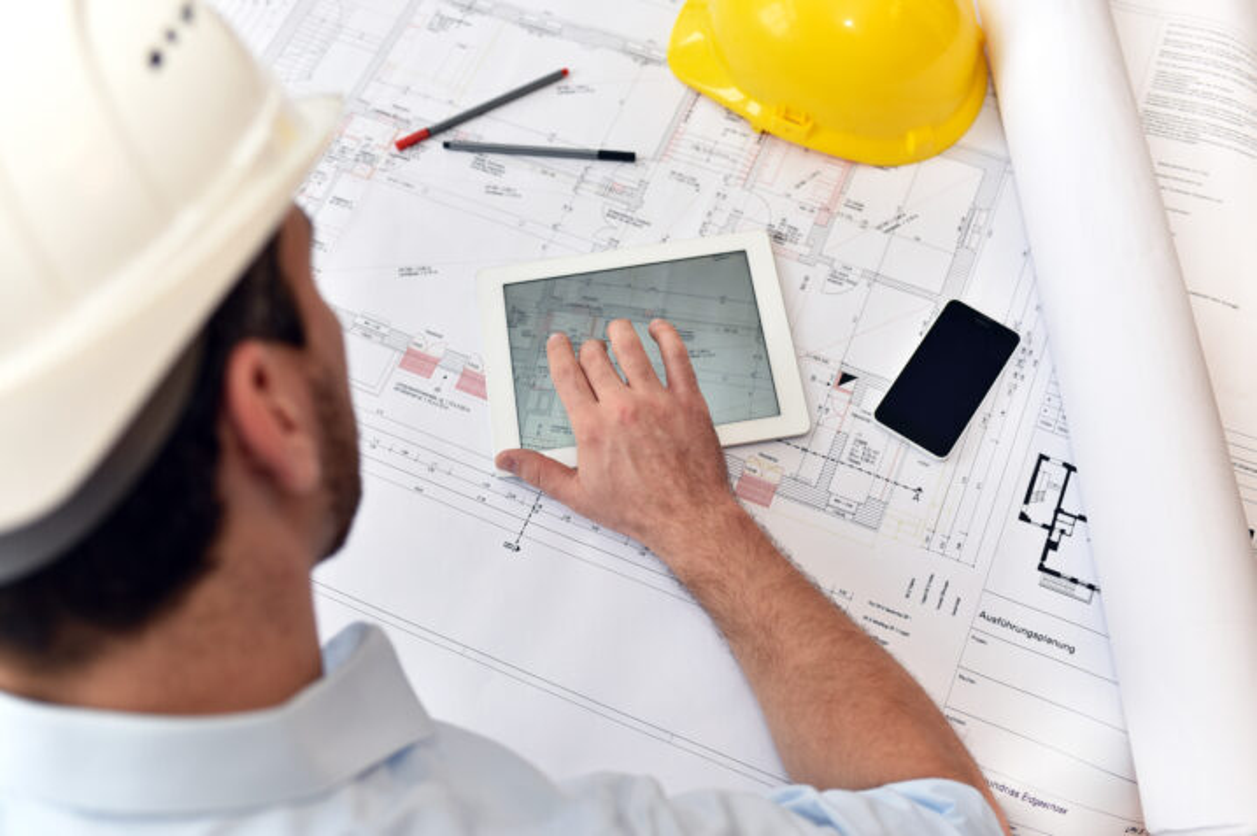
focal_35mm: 35
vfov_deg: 37.8
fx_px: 1221
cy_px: 418
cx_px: 628
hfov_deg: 54.5
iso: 200
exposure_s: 1/100
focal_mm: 35
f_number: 3.2
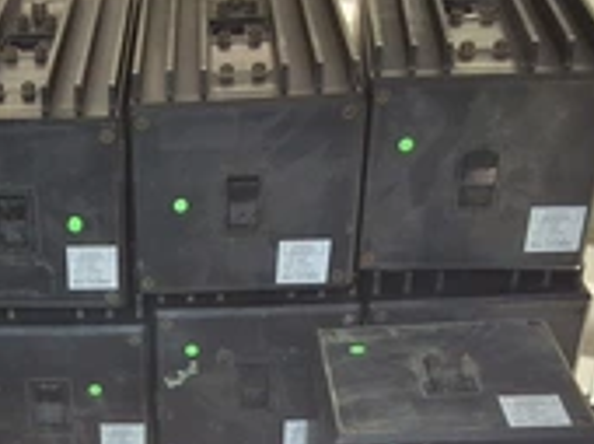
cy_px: 482
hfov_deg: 28.5
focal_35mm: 66
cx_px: 80
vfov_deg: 21.1
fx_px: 1131
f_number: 1.9
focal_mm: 2.91
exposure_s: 1/100
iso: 40
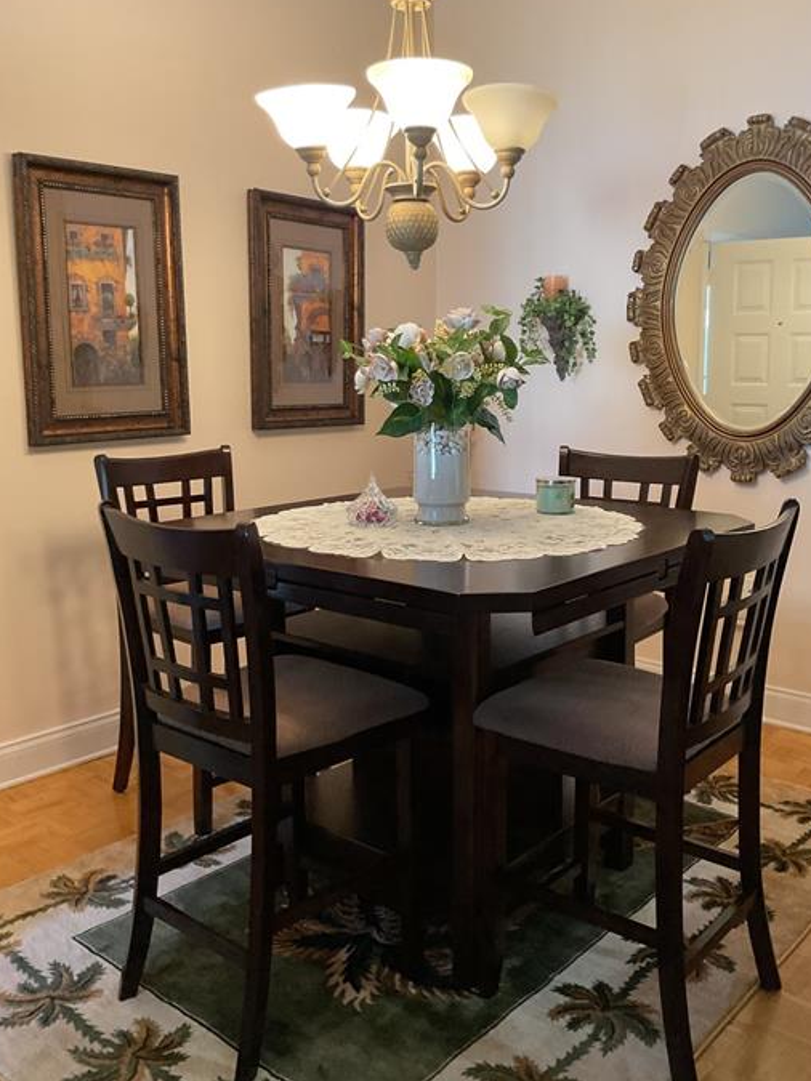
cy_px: 495
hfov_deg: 42.9
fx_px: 1031
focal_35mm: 33
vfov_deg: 55.3
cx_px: 447
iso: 200
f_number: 1.8
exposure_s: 1/60
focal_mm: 3
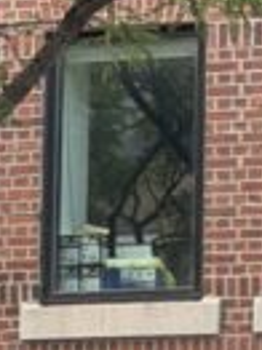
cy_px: 302
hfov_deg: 3.9
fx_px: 3801
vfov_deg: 5.3
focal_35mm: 376
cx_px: 583
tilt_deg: +8.2
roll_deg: +0.2
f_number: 1.78
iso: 80
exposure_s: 1/173
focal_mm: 6.76
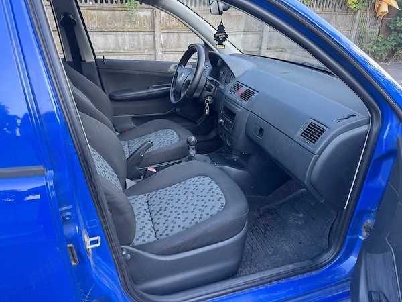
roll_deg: -0.4
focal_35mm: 24
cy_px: 151
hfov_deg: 71.6
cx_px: 201
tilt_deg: -25.5
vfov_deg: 56.8
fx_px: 279
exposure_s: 1/121
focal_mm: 6.76
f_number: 1.78
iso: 125
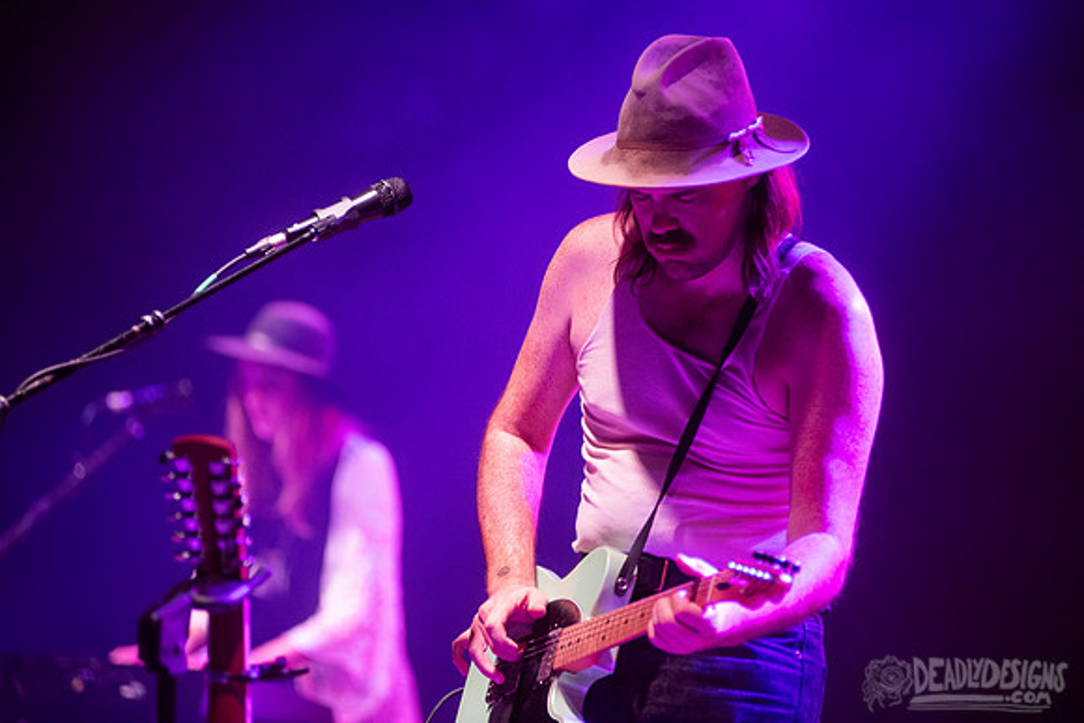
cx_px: 560
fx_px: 6403
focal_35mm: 213
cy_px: 339
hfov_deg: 9.7
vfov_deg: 6.5
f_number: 3.2
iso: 2500
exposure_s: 1/250
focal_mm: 200
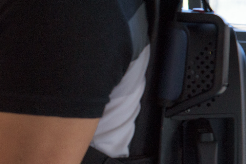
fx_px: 1422
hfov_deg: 9.7
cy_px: 131
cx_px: -76
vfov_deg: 6.6
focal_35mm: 208
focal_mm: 78
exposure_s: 1/125
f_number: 7.1
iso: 1600
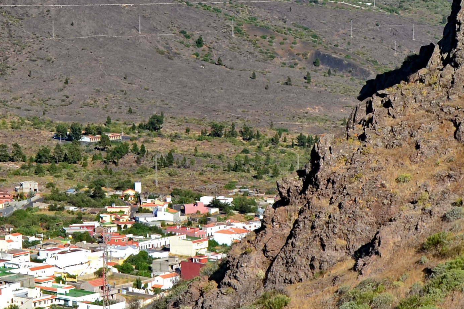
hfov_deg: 15.9
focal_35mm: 129
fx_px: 1663
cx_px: 156
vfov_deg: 10.6
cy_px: 104
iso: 400
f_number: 11
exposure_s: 1/400
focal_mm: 26
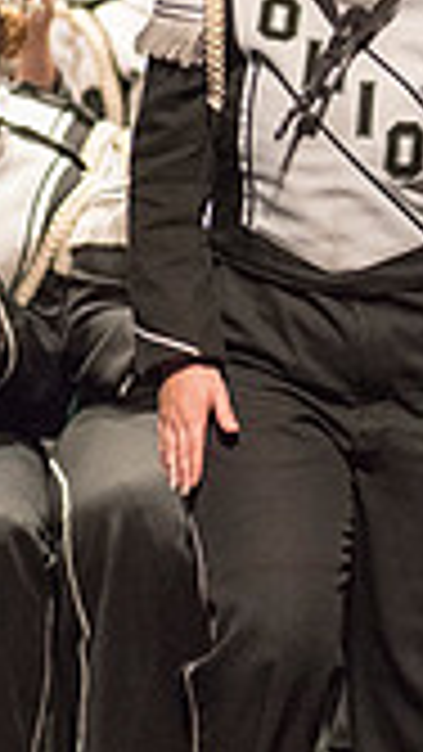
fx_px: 21764
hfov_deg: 1.1
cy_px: 241
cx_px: 1098
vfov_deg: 2.0
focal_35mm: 1092
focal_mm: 300
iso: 4000
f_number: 2.8
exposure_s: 1/500
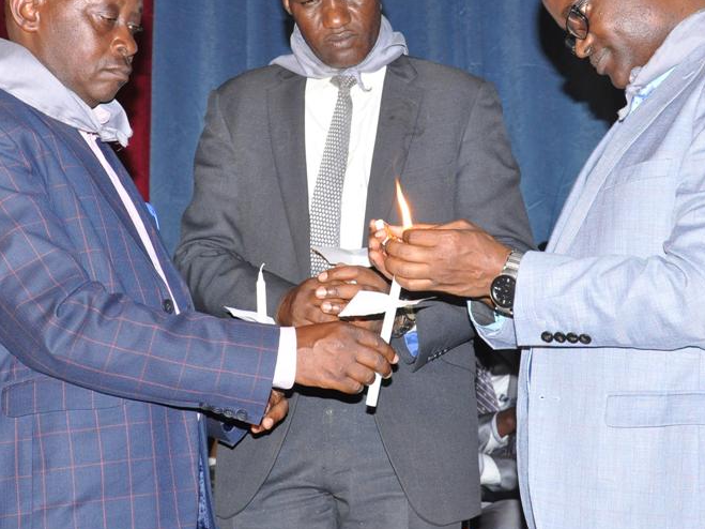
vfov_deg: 19.4
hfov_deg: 25.7
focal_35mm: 76
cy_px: 205
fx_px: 1548
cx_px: 357
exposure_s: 1/100
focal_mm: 34
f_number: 7.1
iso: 1600
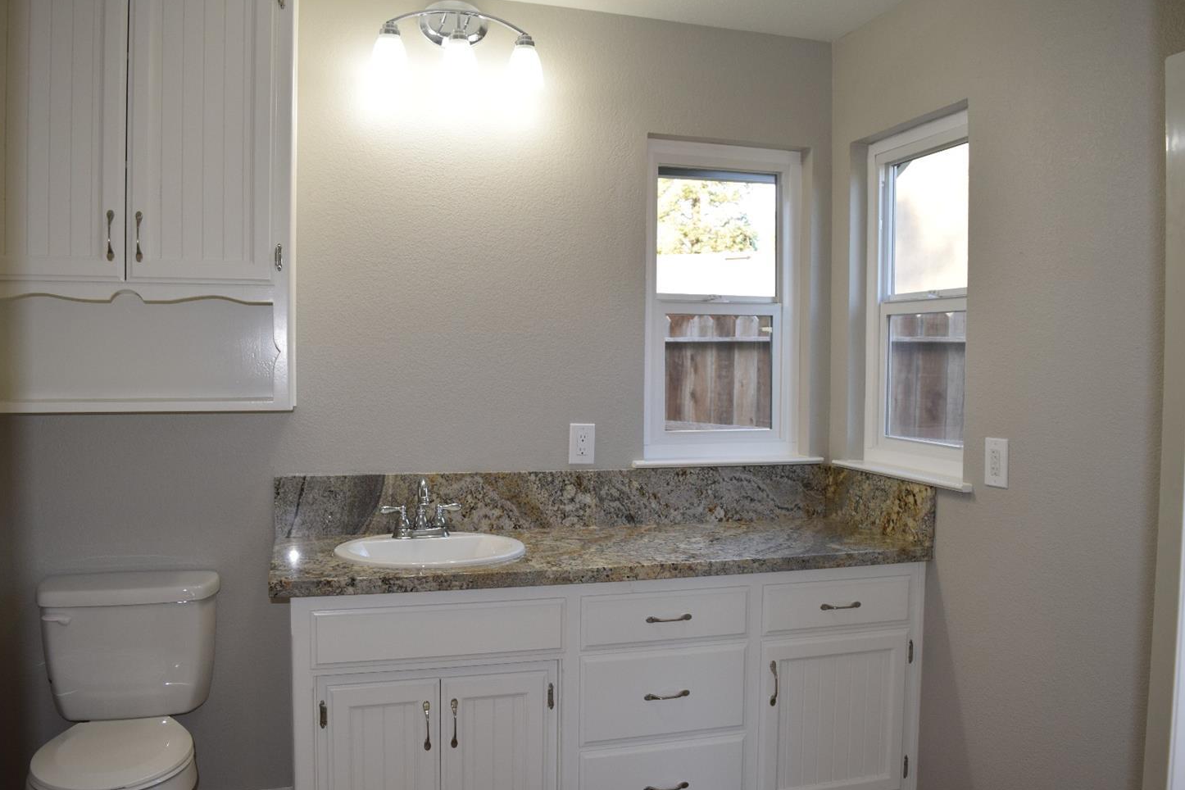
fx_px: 922
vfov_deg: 46.4
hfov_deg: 65.5
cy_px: 402
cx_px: 594
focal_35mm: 28
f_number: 5.6
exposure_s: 1/125
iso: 500
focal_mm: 18
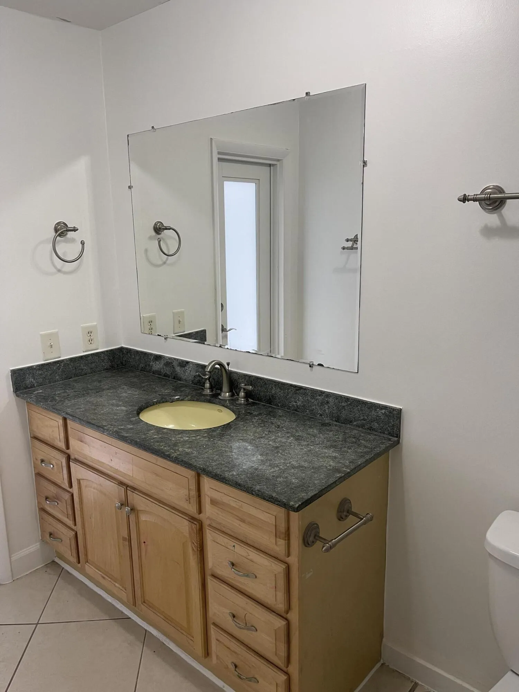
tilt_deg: -13.0
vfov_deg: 69.4
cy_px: 346
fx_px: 500
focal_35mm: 25
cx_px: 260
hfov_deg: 54.9
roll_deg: +1.3
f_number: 1.6
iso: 100
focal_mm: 5.1
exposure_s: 1/60
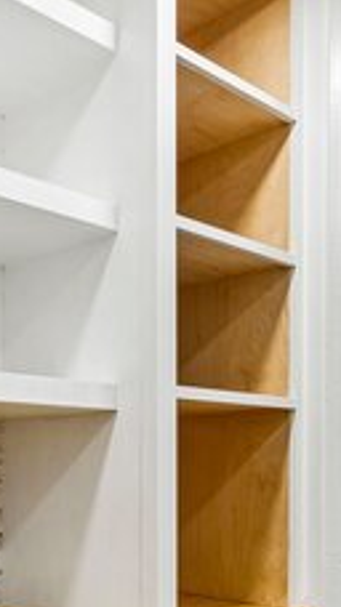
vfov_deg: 42.3
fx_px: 757
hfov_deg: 25.4
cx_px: 155
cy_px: 459
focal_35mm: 47
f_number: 8
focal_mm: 16
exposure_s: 1/40
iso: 500
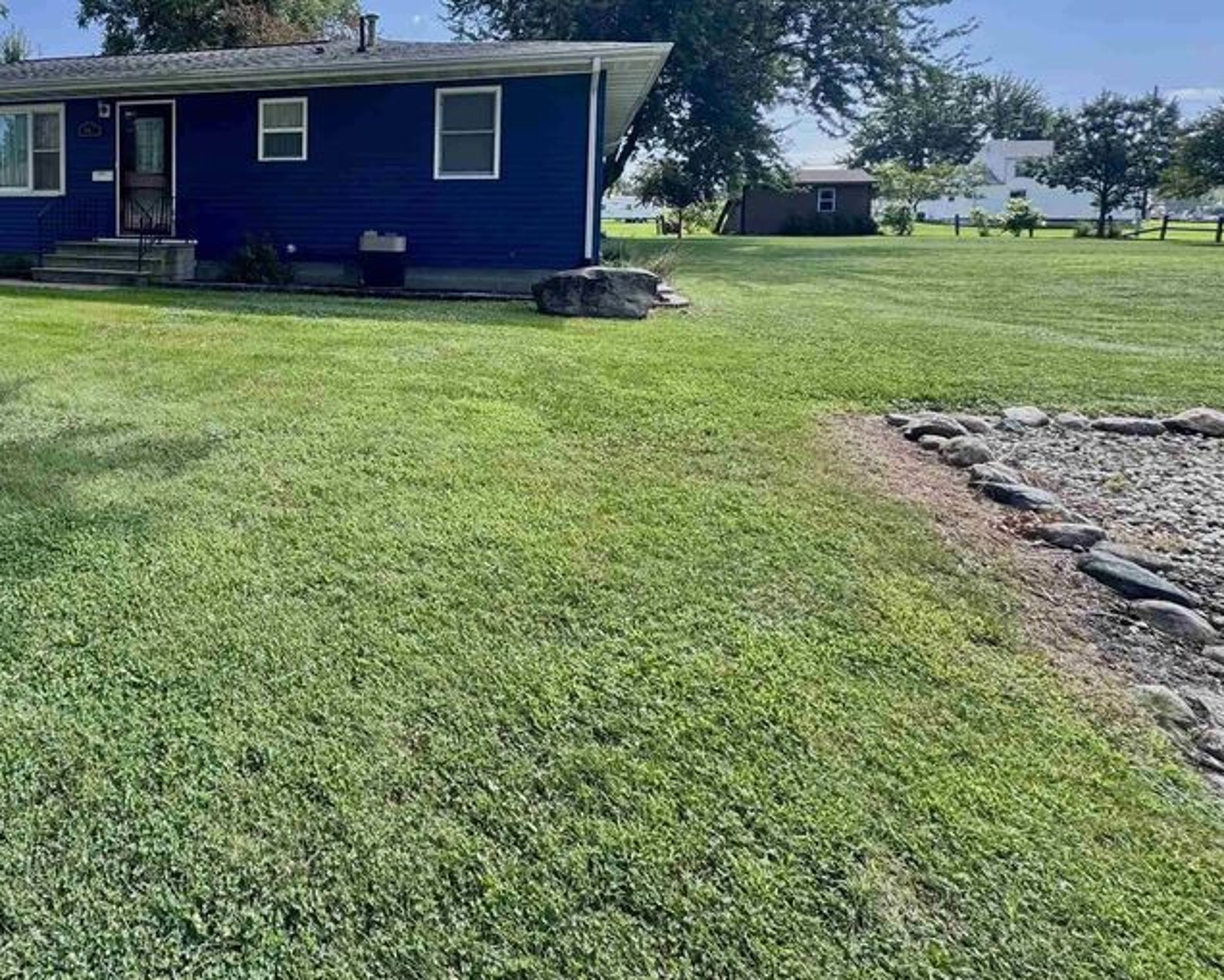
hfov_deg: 69.6
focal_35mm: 22
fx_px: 797
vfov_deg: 60.5
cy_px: 275
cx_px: 293
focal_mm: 2.22
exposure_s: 1/641
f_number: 2.2
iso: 50
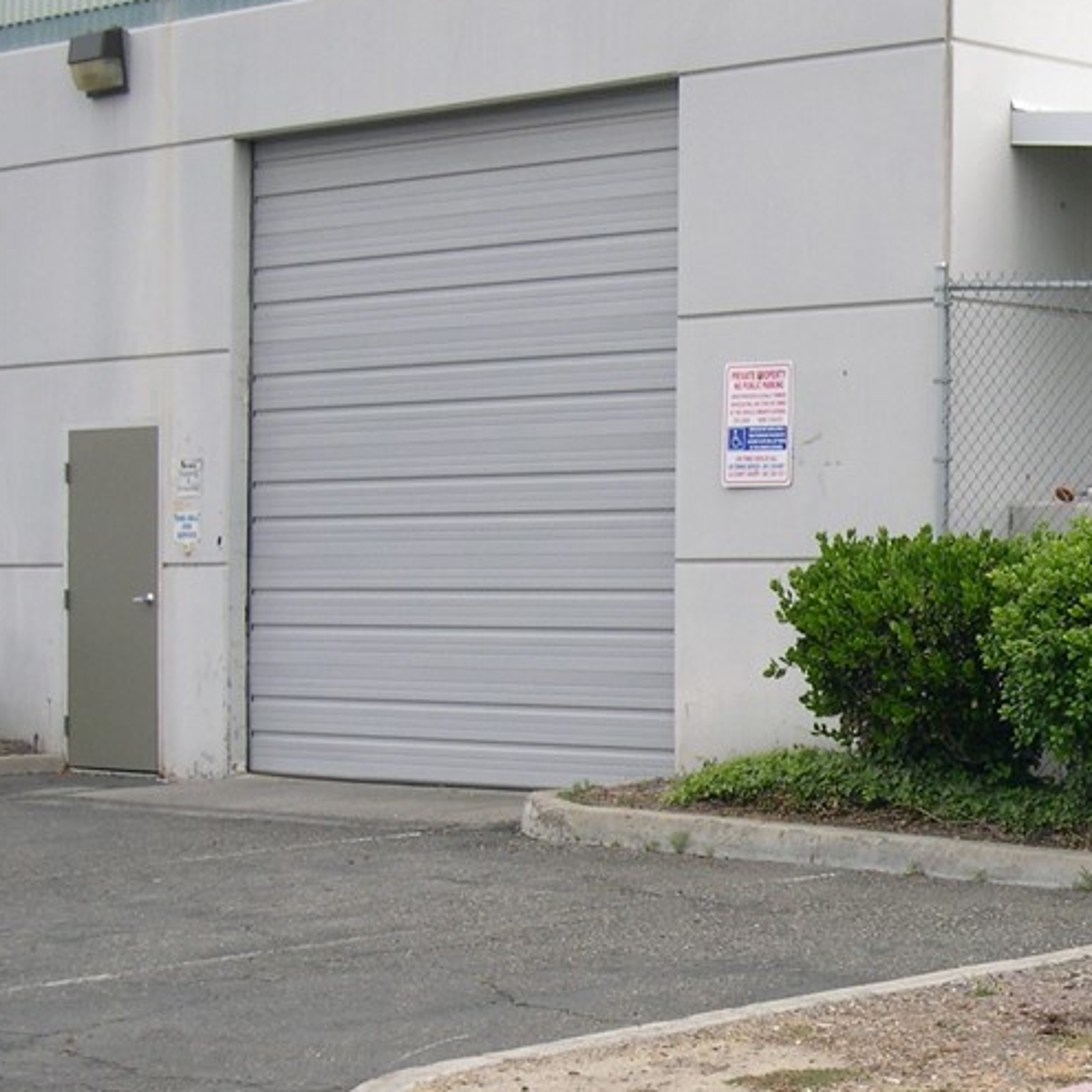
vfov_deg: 18.2
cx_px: 1101
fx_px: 3391
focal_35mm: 95
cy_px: 779
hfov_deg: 17.8
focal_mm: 11.1
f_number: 3.2
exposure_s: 1/465
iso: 100
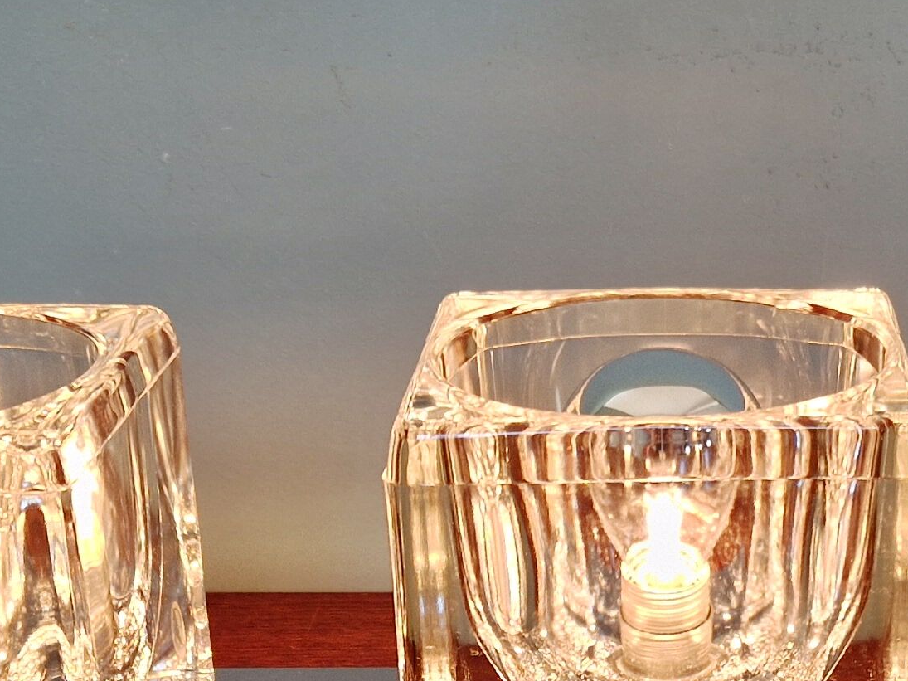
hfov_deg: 23.1
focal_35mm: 84
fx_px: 2203
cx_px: 668
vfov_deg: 17.0
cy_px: 762
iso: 50
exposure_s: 1/100
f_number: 1.8
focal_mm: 5.4
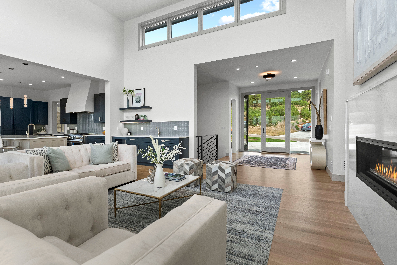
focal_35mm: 19
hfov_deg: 86.0
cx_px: 161
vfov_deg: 64.5
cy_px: 125
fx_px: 210
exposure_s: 1/50
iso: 640
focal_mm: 16
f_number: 7.1
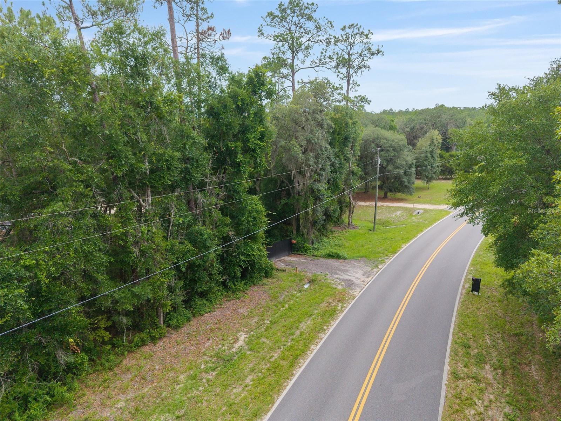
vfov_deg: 56.8
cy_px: 210
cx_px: 280
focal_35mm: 24
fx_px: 389
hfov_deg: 71.6
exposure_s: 1/1500
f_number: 1.8
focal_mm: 8.67
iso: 410
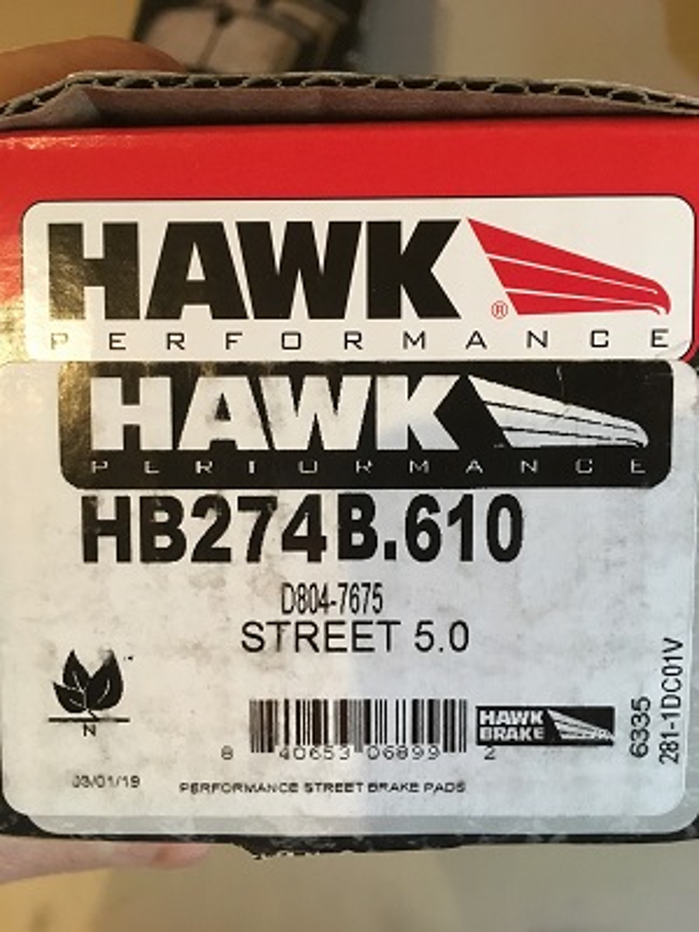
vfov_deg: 61.7
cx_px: 350
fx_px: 781
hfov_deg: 48.2
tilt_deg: -70.5
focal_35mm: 29
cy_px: 466
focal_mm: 4.15
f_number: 2.2
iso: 250
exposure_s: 1/15
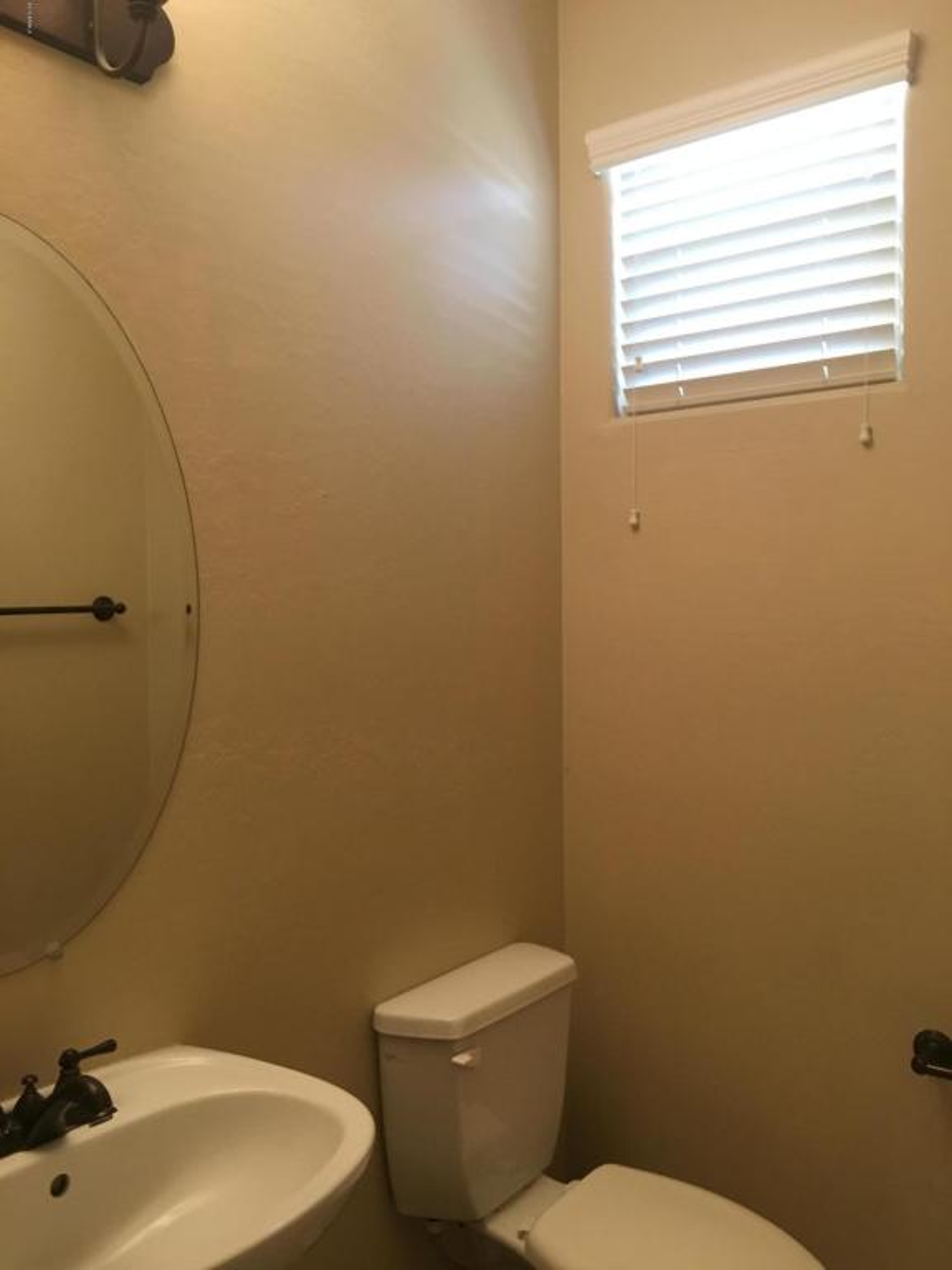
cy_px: 635
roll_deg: +0.8
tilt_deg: -2.0
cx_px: 476
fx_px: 1063
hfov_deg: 48.2
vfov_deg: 61.7
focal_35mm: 29
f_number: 2.2
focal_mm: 4.15
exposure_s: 1/30
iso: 100
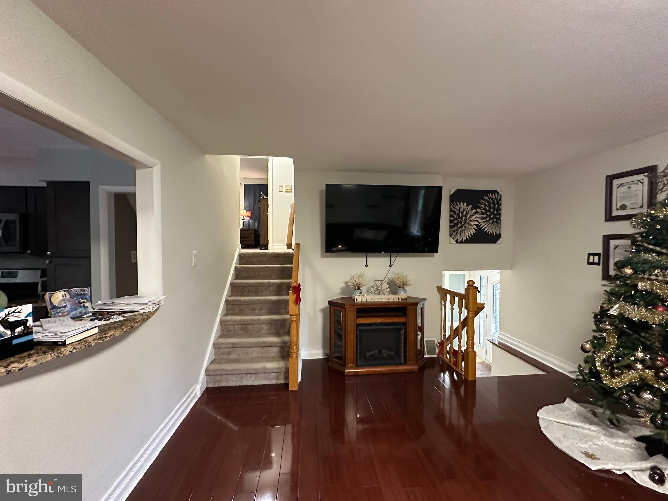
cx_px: 334
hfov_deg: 102.1
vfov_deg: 85.7
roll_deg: -0.3
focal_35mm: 14
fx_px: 270
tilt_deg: -1.1
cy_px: 250
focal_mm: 2.22
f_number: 2.2
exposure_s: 1/60
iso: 500
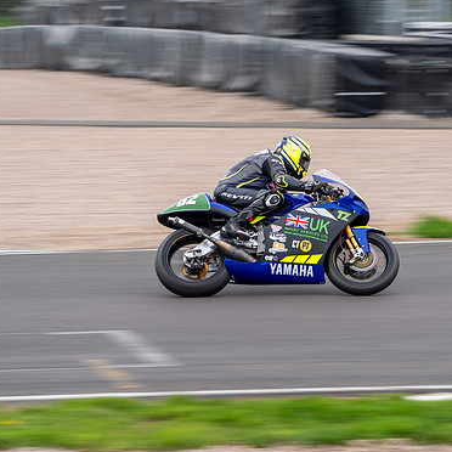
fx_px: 2644
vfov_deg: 9.8
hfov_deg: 9.8
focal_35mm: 179
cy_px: 228
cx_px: 266
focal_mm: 135
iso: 200
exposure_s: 1/160
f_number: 6.3
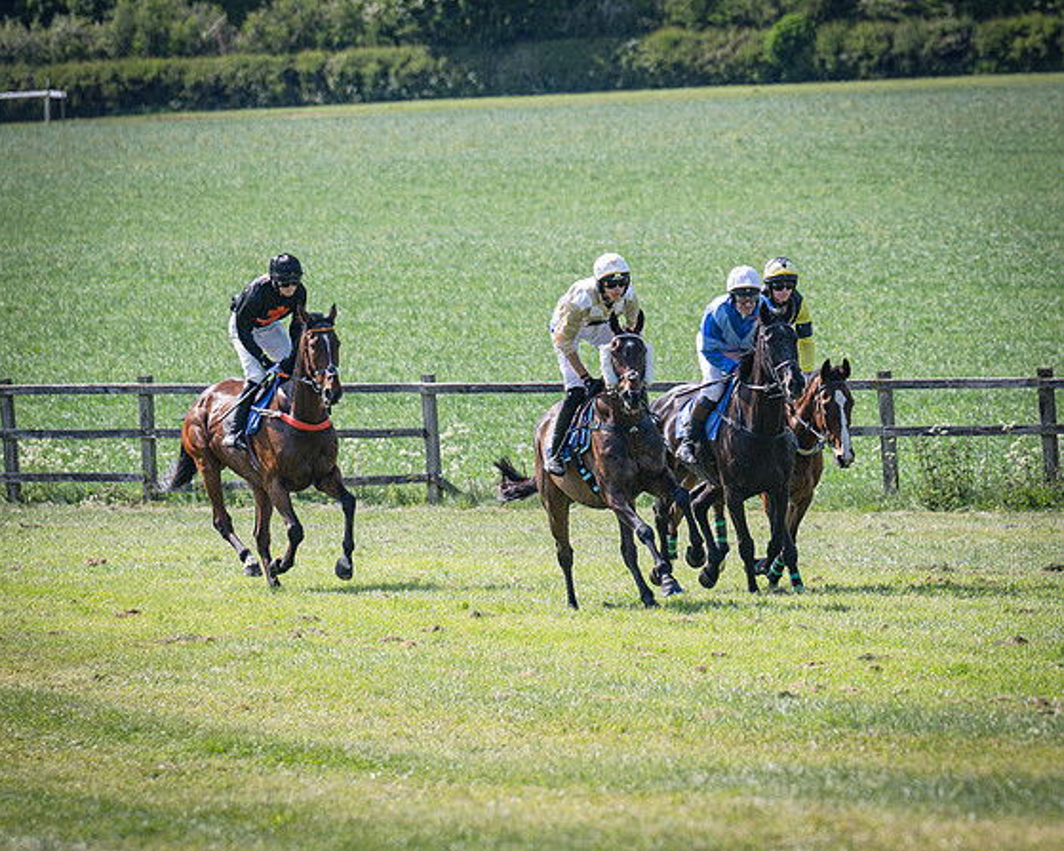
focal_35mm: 375
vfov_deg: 4.1
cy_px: 365
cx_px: 587
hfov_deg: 5.2
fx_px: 11807
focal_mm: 160
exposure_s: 1/3200
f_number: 4
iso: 400
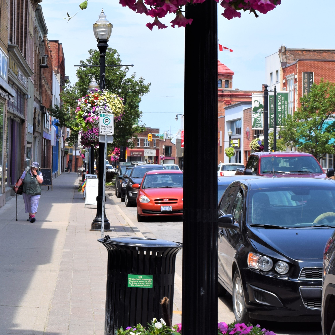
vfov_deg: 18.9
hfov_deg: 19.0
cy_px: 75
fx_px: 996
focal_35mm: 91
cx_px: 87
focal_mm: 30
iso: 200
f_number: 10
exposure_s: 1/400
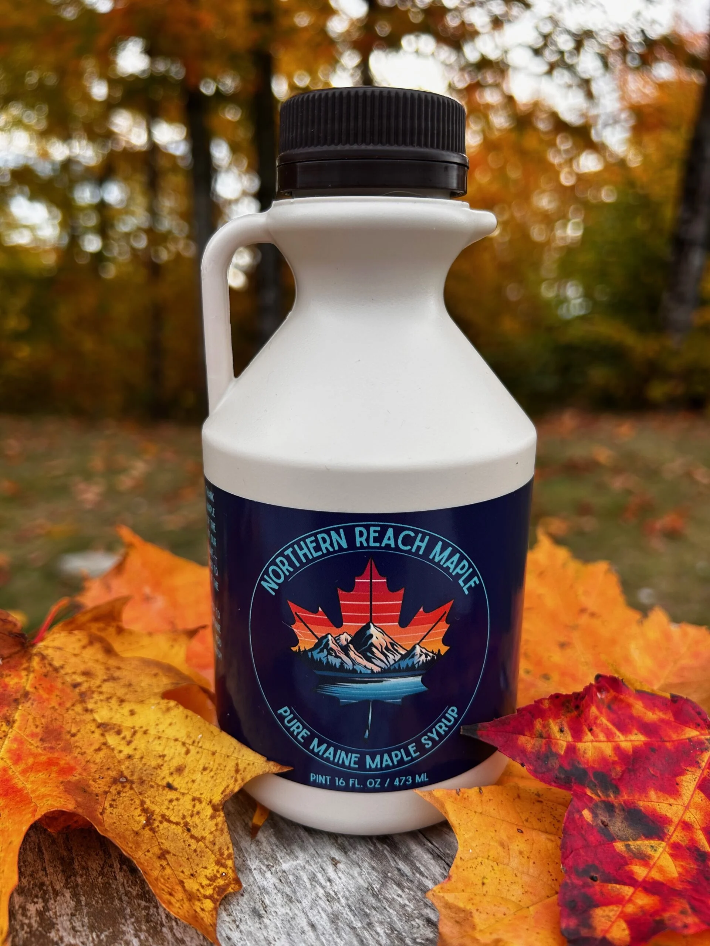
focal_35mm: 26
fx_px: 711
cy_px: 473
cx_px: 355
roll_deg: -1.6
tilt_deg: -13.0
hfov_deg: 53.1
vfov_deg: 67.3
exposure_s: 1/853
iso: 50
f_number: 1.5
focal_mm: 5.7
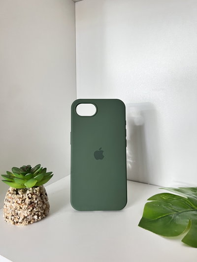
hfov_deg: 53.1
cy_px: 131
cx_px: 98
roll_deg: +1.6
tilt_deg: -8.8
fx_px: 197
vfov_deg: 67.3
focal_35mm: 26
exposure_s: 1/38
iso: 640
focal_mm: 5.7
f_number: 1.5
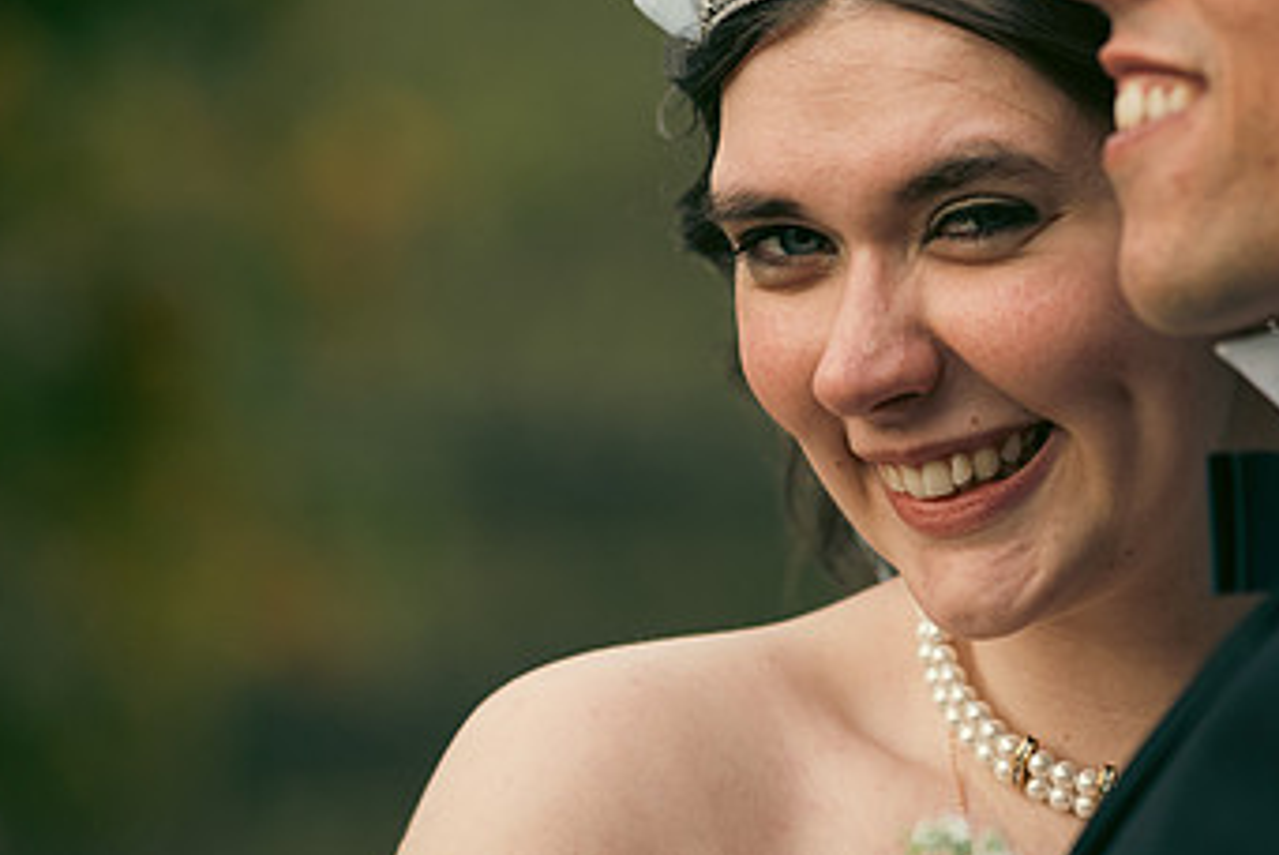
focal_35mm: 340
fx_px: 12089
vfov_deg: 4.1
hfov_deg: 6.1
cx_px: 1001
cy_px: 437
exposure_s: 1/200
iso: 320
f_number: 3.5
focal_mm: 200
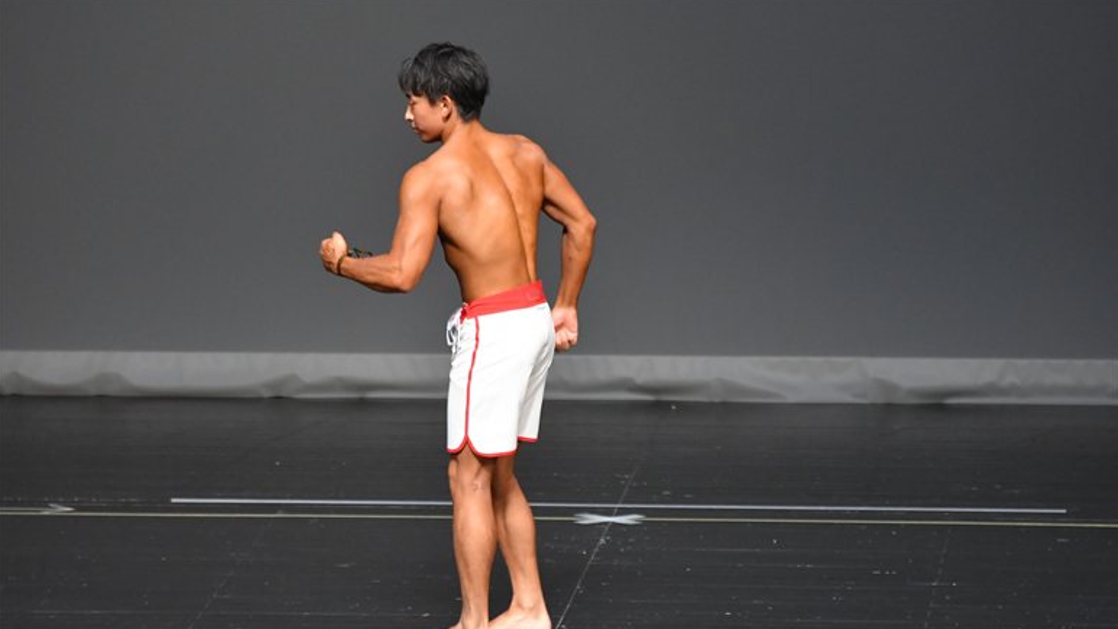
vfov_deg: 3.3
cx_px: 559
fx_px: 10763
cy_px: 368
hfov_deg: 5.9
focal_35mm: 363
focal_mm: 230
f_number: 5.6
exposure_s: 1/400
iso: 3200
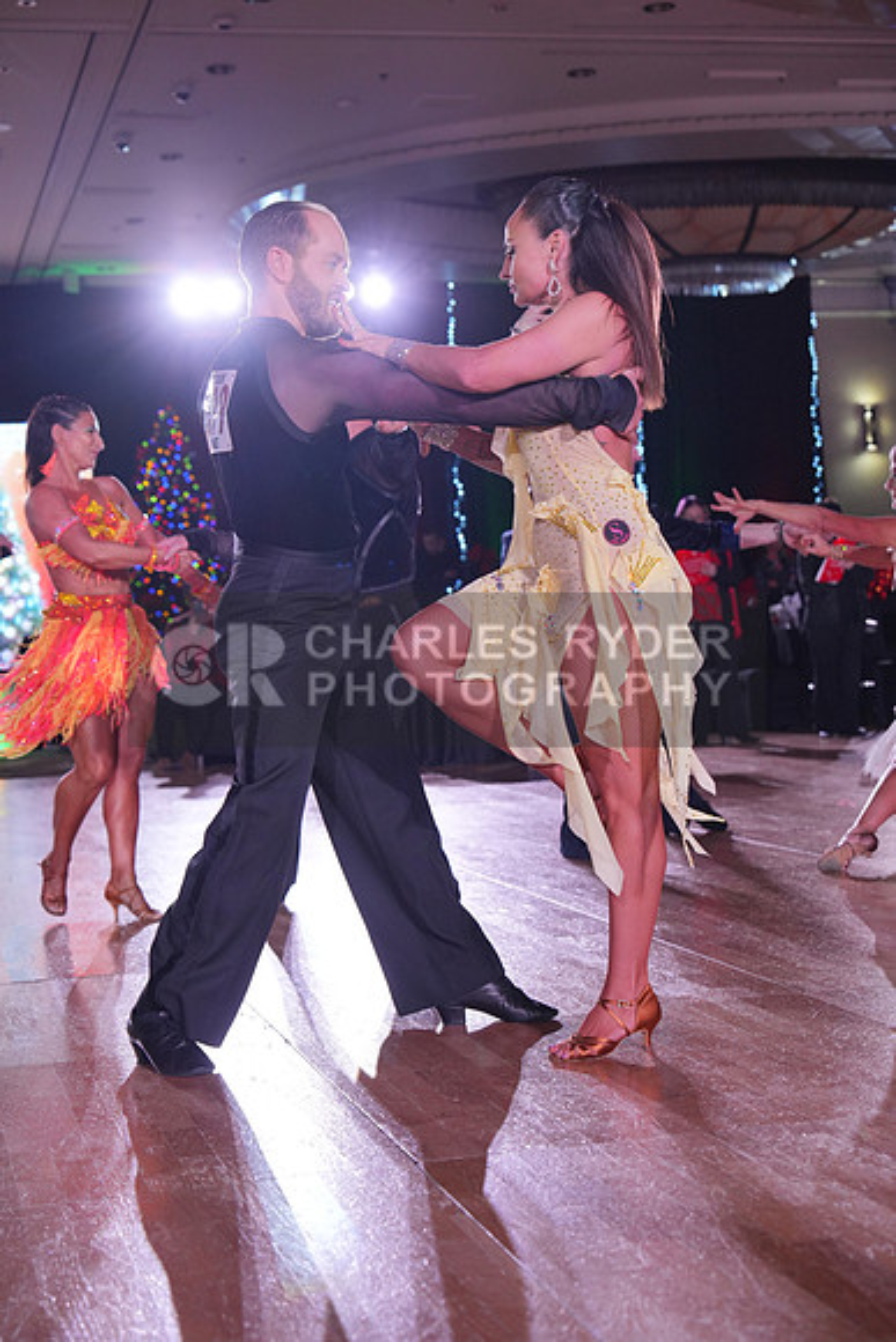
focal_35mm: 58
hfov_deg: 23.4
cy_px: 671
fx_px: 2164
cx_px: 448
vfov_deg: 34.5
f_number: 4
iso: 1600
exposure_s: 1/500
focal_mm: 58
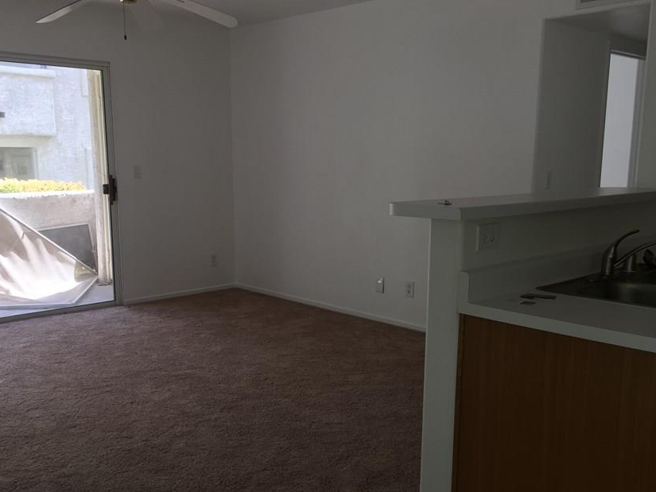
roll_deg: +0.0
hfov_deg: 51.3
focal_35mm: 36
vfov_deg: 39.5
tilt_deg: -12.2
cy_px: 300
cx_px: 315
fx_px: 682
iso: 40
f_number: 2.2
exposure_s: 1/120
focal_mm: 4.15
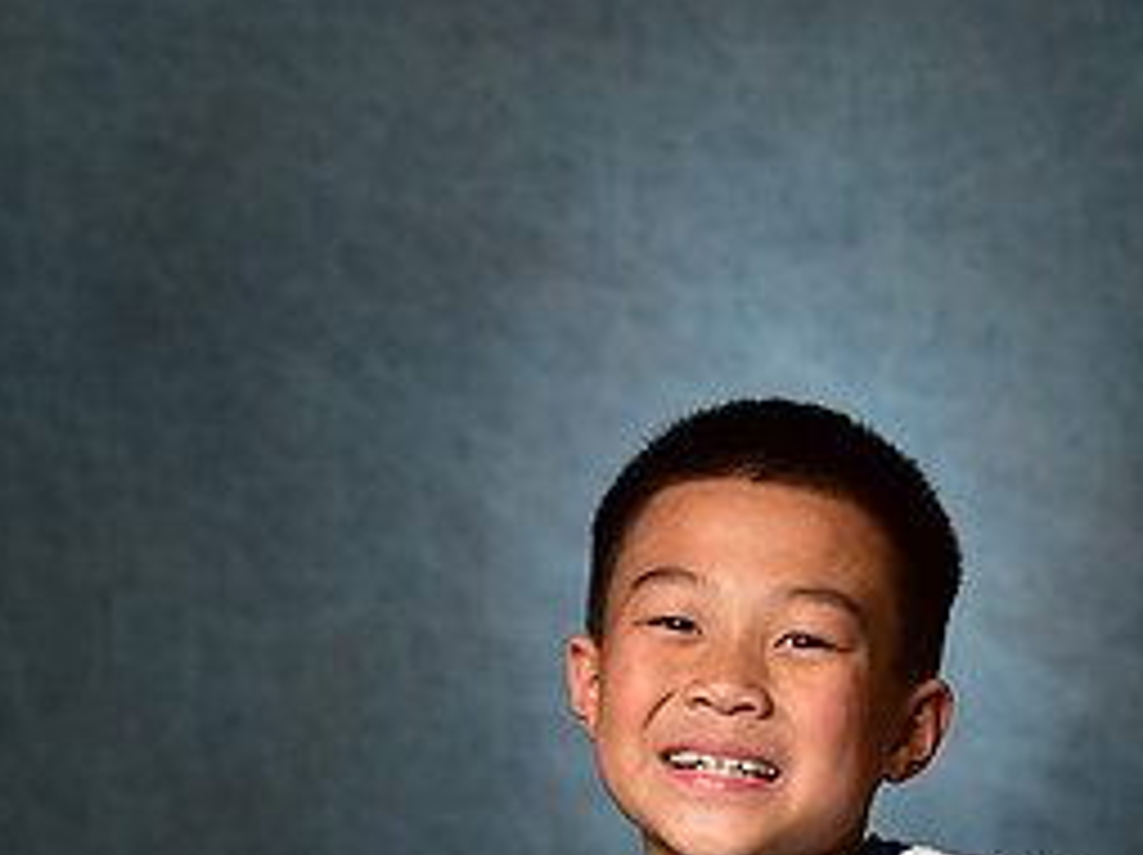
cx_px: 844
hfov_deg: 8.6
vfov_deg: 6.3
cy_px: 1256
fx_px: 7620
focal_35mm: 231
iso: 250
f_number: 4.5
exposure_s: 1/200
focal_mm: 105
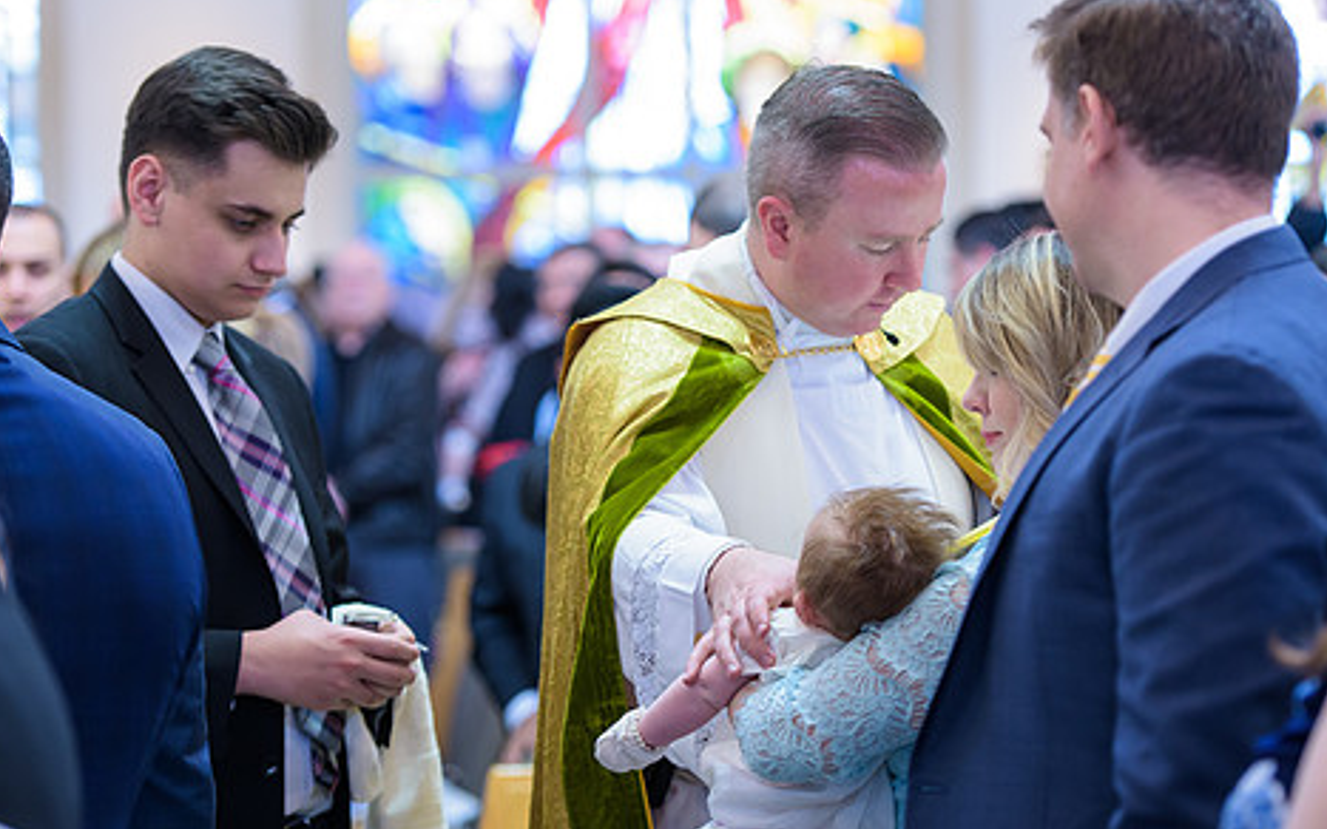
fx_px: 4811
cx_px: 742
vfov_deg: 9.9
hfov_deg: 15.7
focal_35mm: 133
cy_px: 450
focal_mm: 105
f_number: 3.2
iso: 1000
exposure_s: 1/125
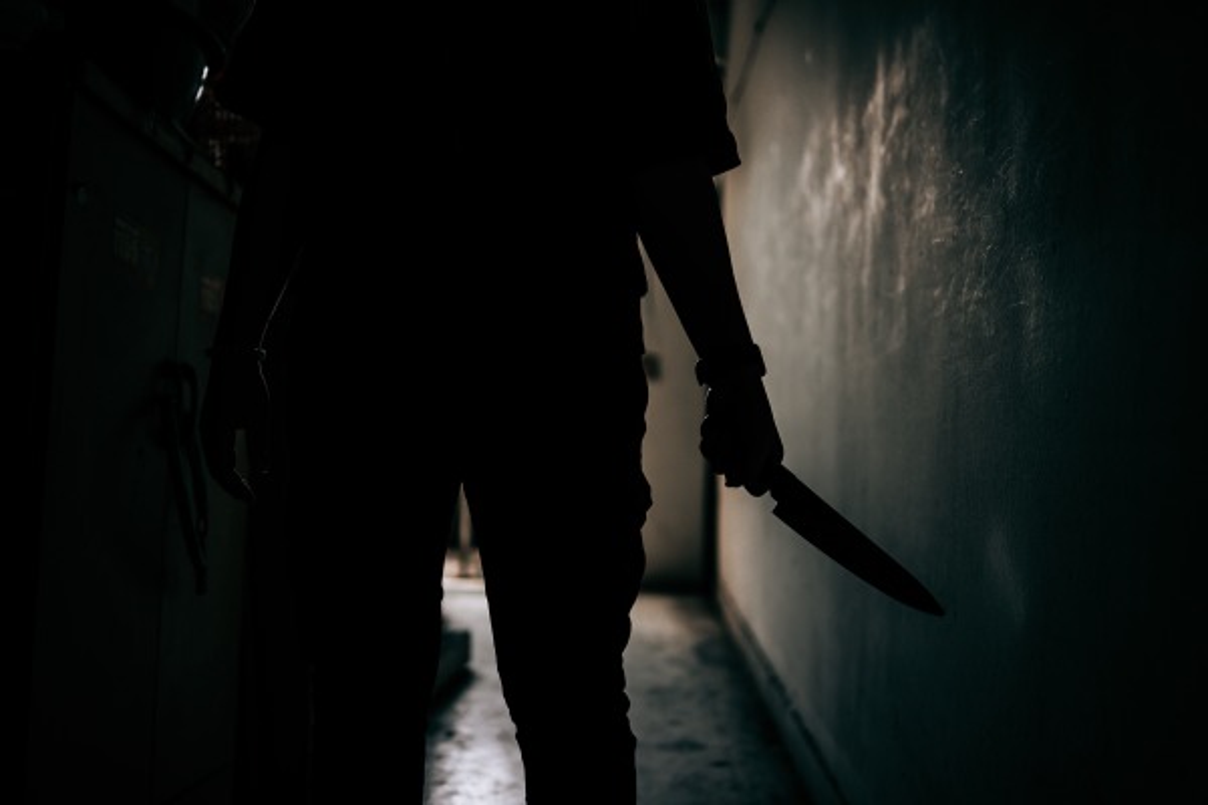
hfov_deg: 54.4
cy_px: 402
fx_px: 1174
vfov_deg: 37.9
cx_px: 604
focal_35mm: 35
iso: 200
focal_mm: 35
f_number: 1.8
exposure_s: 1/320
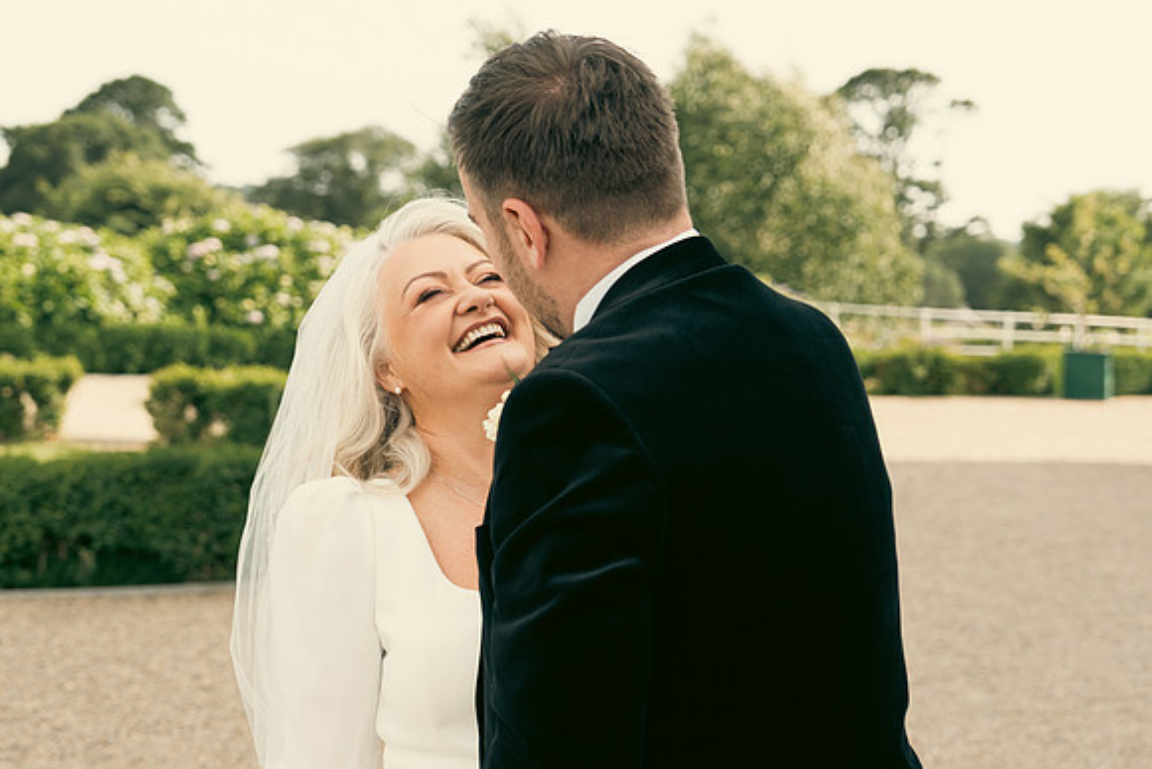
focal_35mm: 70
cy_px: 384
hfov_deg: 28.8
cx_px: 576
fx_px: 2240
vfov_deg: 19.5
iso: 125
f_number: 3.5
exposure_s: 1/400
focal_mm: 47
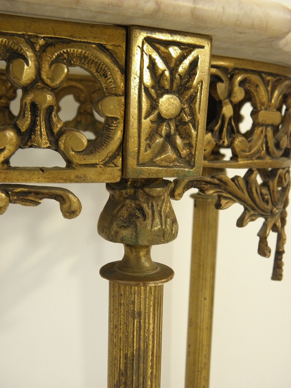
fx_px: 460
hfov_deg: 35.1
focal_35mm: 41
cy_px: 194
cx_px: 146
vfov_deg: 45.8
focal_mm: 7.5
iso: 200
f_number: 3.8
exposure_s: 1/13
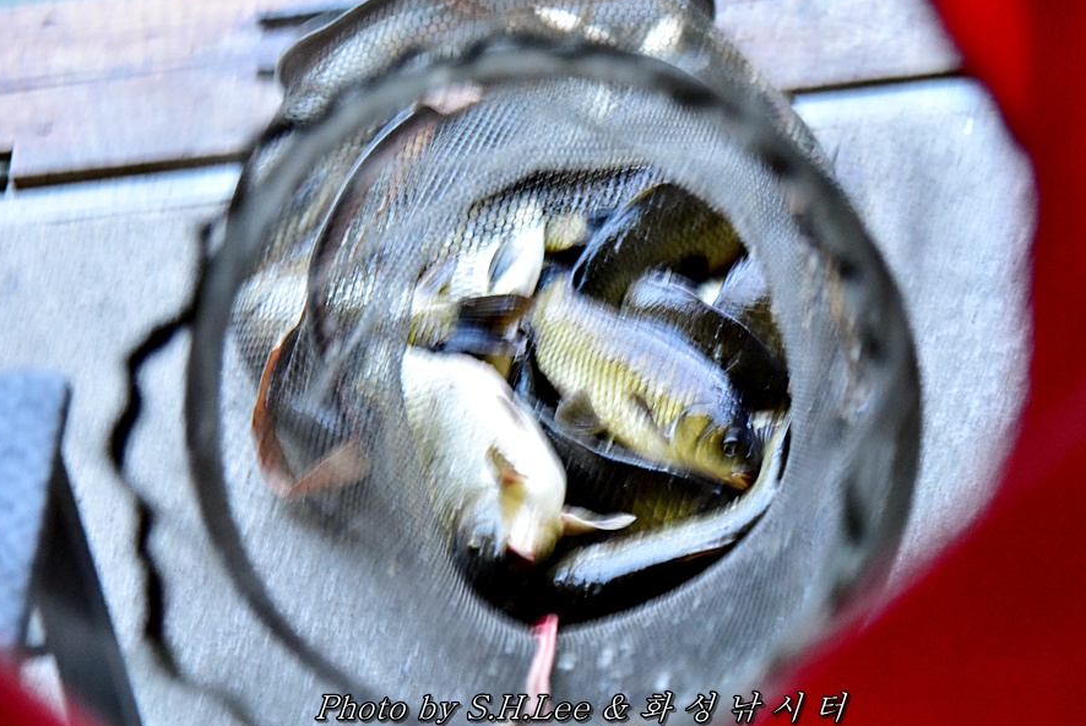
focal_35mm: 79
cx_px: 580
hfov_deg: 25.7
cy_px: 358
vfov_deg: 17.3
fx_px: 2385
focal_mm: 70
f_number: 4
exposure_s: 1/15
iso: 3200
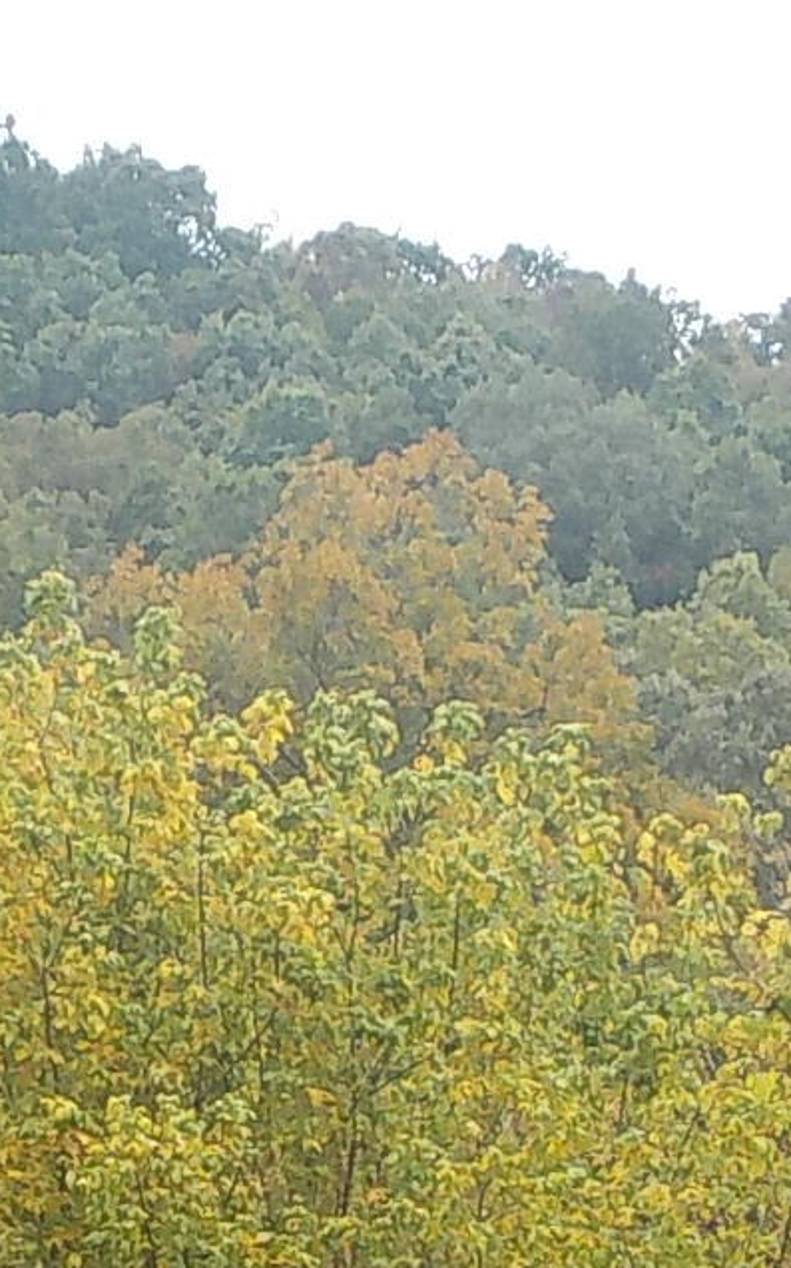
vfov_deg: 11.5
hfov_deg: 7.3
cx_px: -88
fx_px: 6145
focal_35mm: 178
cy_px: 1515
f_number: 4.2
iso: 125
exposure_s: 1/200
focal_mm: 6.4
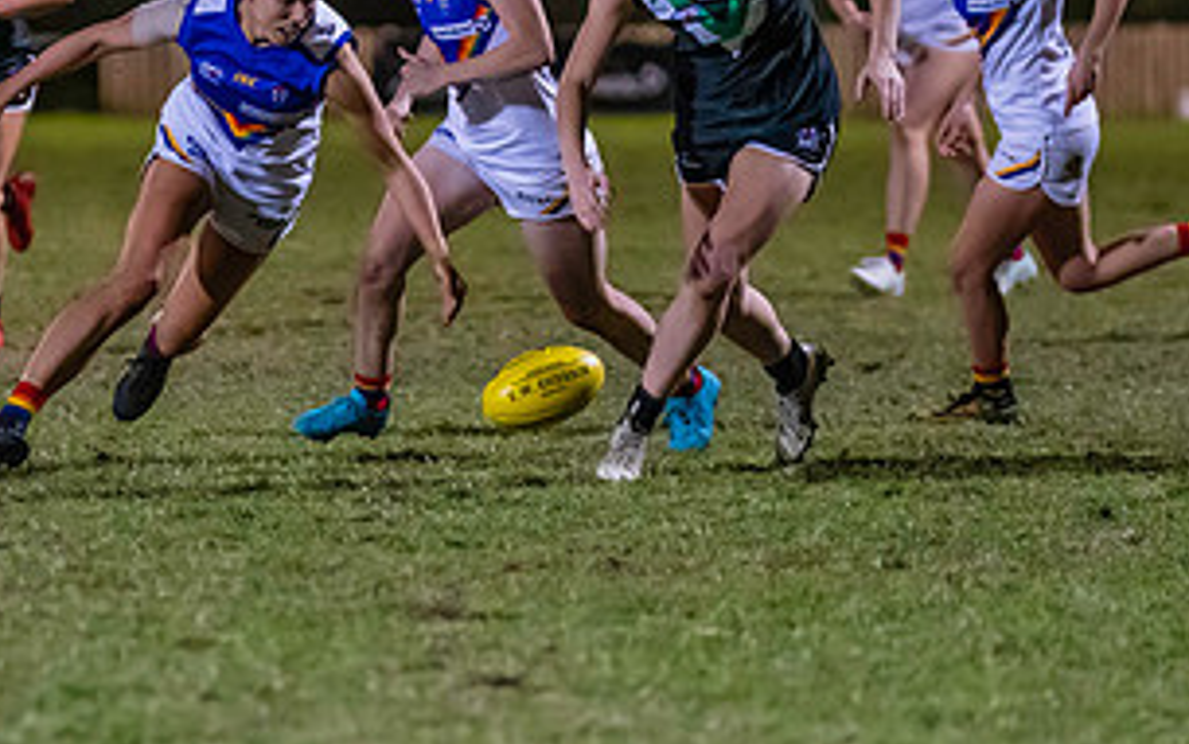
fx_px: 15660
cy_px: 216
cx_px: 277
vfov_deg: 2.7
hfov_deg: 4.3
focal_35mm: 483
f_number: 2.8
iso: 10000
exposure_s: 1/1000
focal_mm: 180
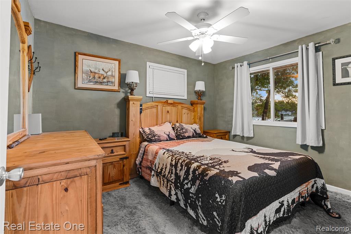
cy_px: 117
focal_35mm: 16
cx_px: 176
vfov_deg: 73.7
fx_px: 156
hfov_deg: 96.8
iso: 400
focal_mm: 16
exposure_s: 1.6
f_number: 8
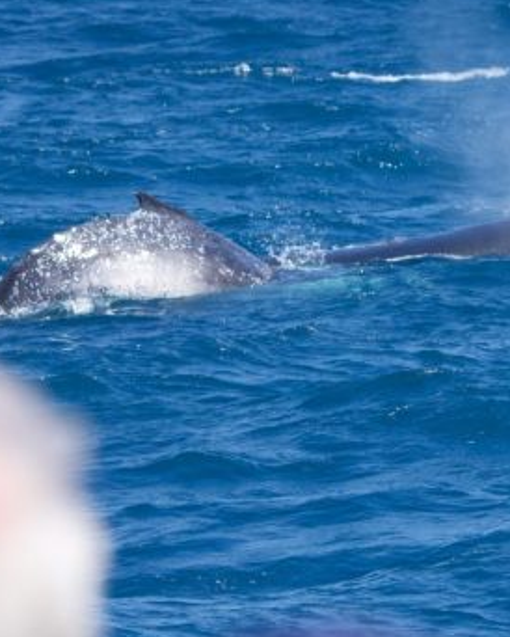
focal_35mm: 439
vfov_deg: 4.4
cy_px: 394
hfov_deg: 3.5
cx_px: 275
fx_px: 8275
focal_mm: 200
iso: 1600
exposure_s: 1/3200
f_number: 8
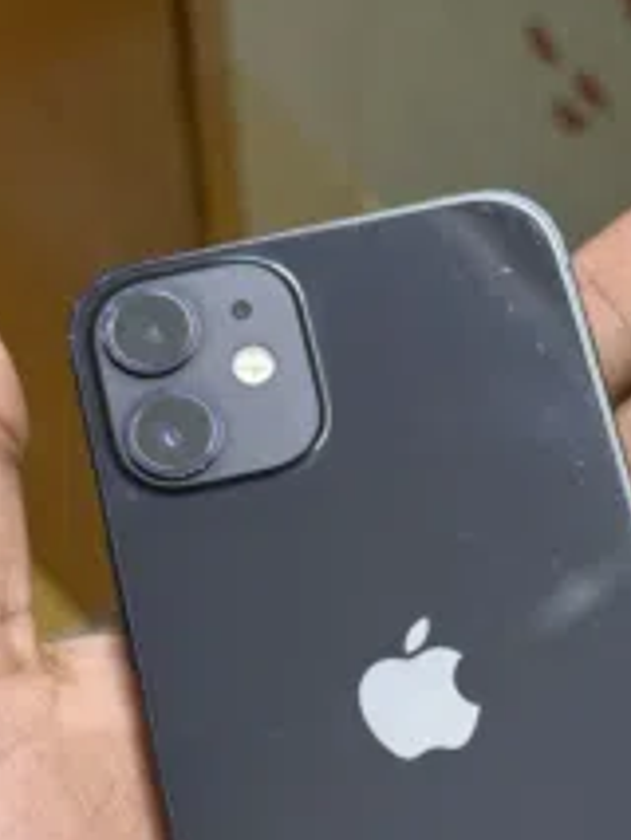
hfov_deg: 16.4
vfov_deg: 21.5
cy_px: 690
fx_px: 2185
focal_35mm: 90
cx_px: 418
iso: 250
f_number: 1.78
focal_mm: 6.76
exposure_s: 1/33
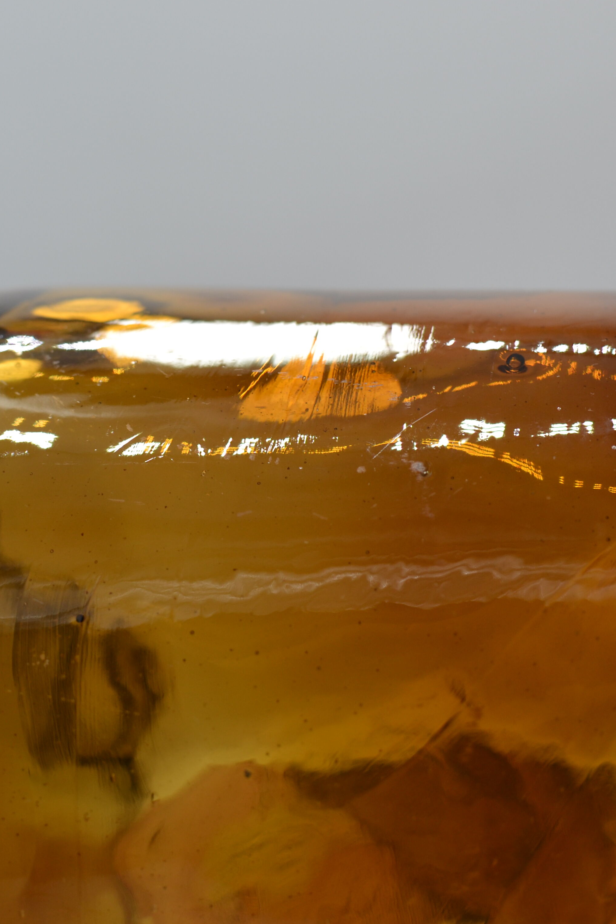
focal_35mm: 80
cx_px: 438
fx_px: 2047
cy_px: 464
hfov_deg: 17.0
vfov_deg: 25.4
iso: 200
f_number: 5.6
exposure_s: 1/125
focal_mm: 35
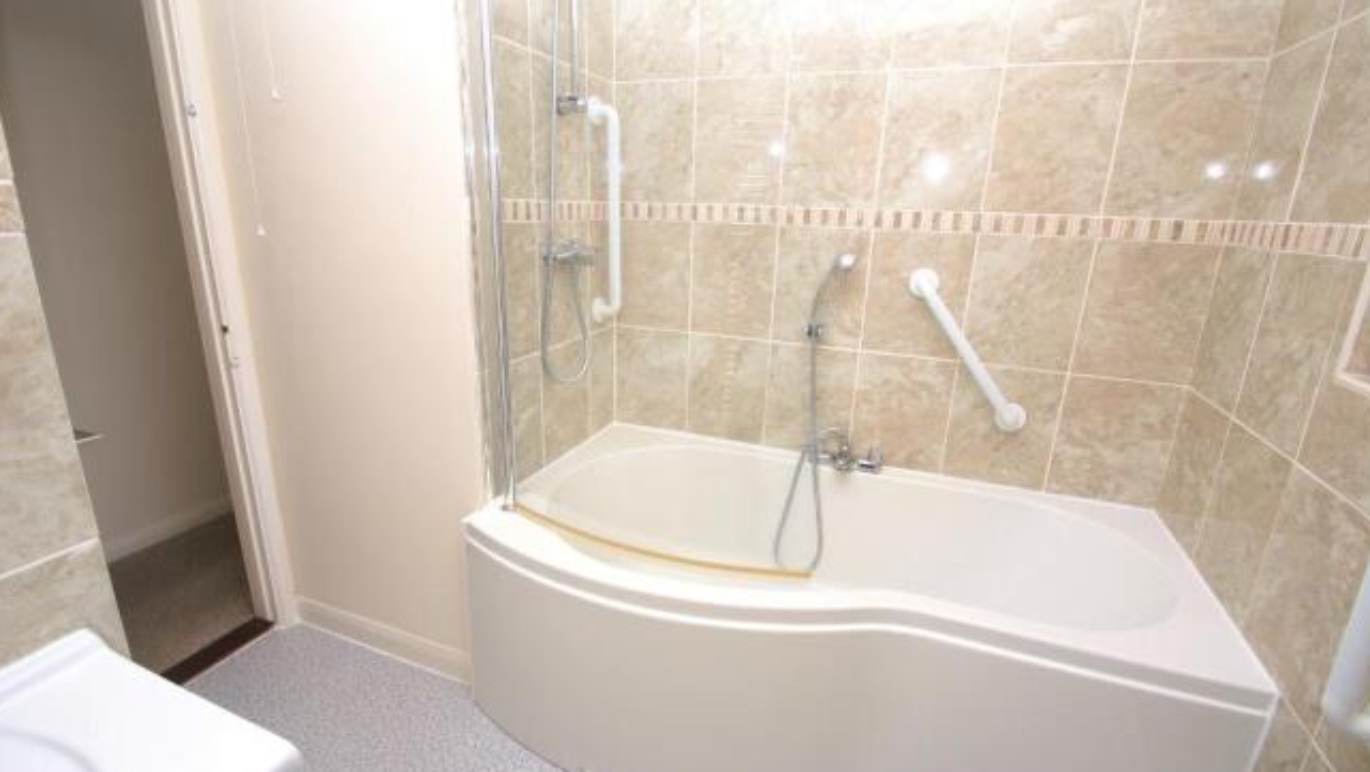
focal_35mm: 16
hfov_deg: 99.3
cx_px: 692
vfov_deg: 67.1
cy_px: 380
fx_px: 581
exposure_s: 1/60
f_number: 5.6
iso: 400
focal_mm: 10
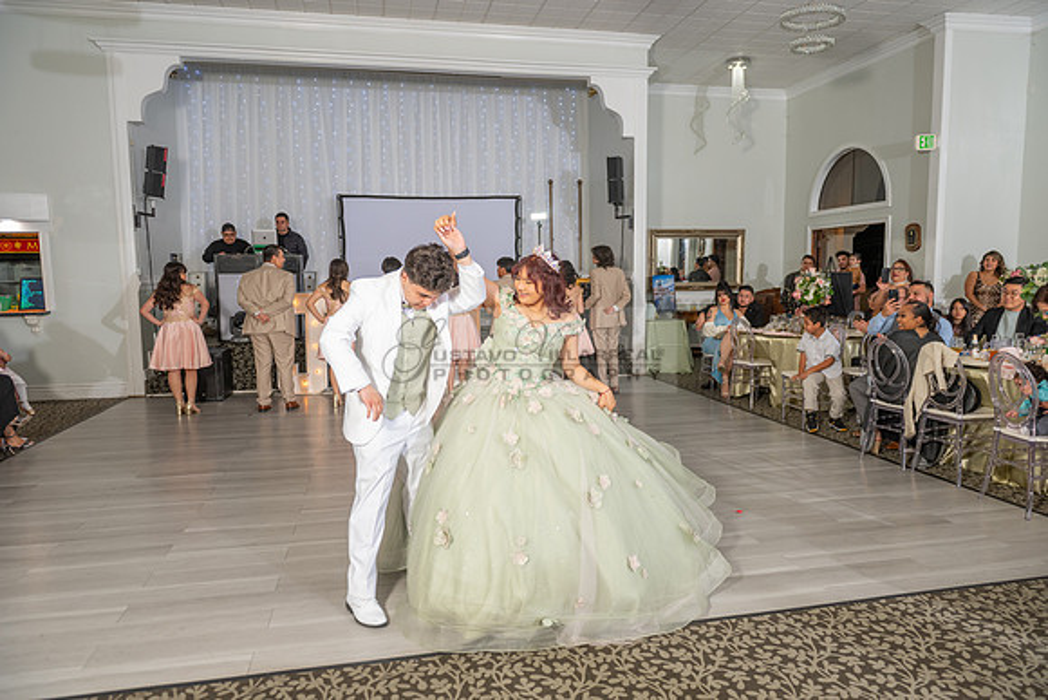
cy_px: 350
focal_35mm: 24
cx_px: 524
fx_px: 699
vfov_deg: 53.2
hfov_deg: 73.7
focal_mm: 24
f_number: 3.5
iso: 500
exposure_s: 1/160
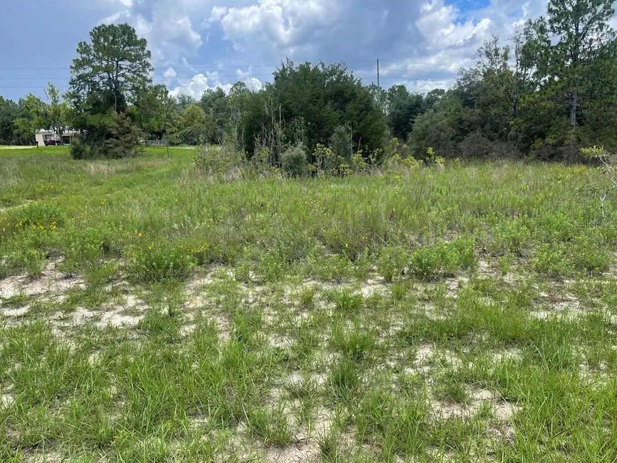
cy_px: 224
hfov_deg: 67.3
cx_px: 305
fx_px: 463
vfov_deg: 53.0
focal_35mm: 26
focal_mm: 5.1
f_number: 1.6
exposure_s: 1/1667
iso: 32
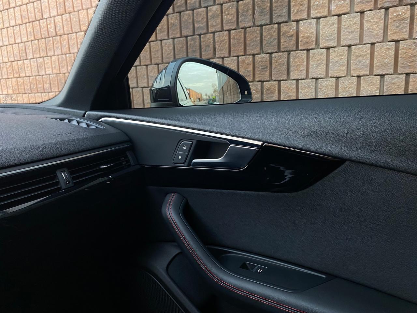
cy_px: 156
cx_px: 208
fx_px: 313
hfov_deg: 67.3
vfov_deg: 53.1
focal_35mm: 26
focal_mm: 4.25
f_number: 1.8
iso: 125
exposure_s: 1/67
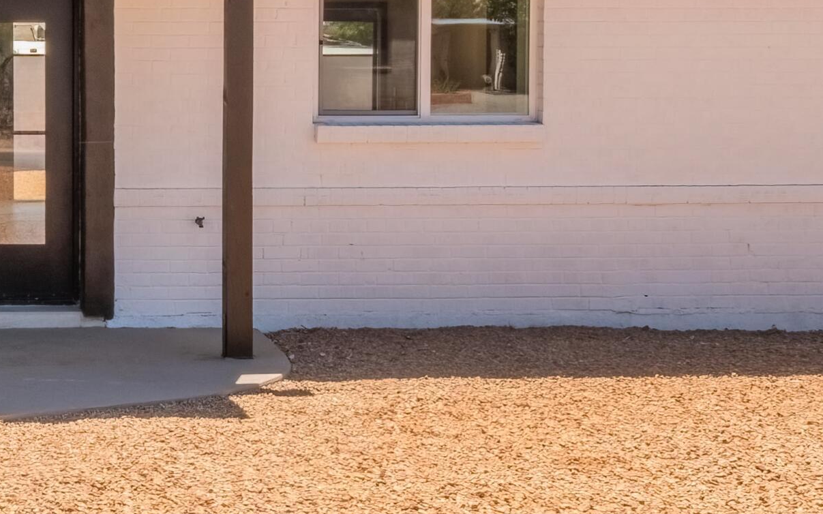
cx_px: -44
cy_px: 117
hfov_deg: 25.5
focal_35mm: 76
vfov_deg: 17.0
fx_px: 1704
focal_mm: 20
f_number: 29
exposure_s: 1/20
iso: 200
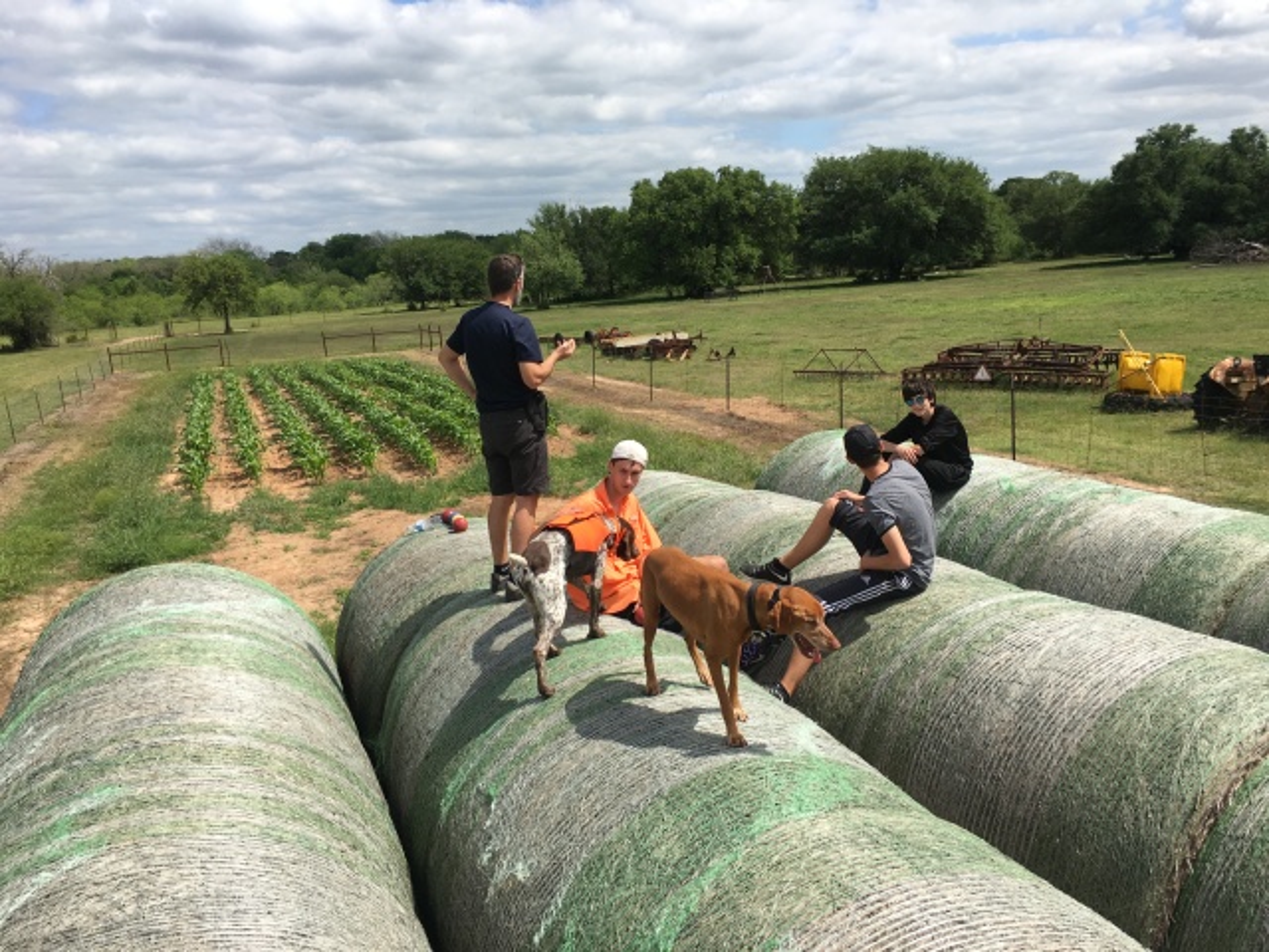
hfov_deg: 61.7
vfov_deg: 48.2
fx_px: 1063
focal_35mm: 29
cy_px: 476
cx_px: 634
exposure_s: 1/2024
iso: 25
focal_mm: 4.15
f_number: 2.2
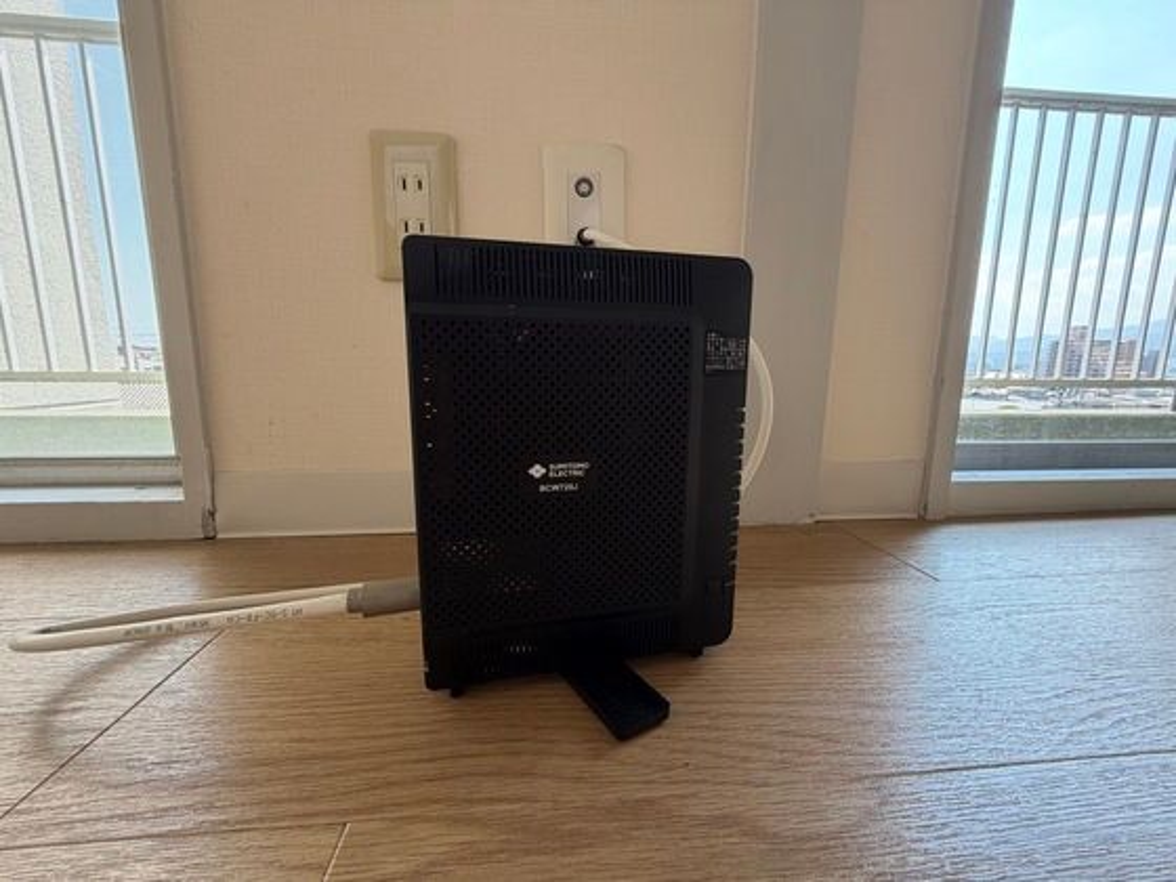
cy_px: 441
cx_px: 588
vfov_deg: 85.7
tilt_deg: -10.0
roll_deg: +0.6
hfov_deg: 102.1
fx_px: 476
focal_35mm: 14
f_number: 2.2
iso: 64
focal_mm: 2.22
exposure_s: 1/121
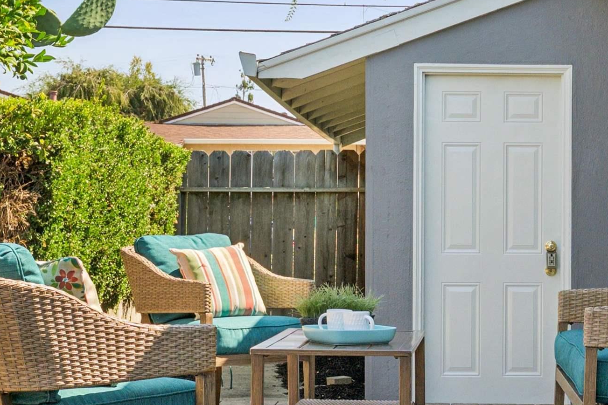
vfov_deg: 13.8
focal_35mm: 99
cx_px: 517
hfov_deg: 20.3
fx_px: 1672
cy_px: 224
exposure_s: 1/250
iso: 400
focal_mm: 28
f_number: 9
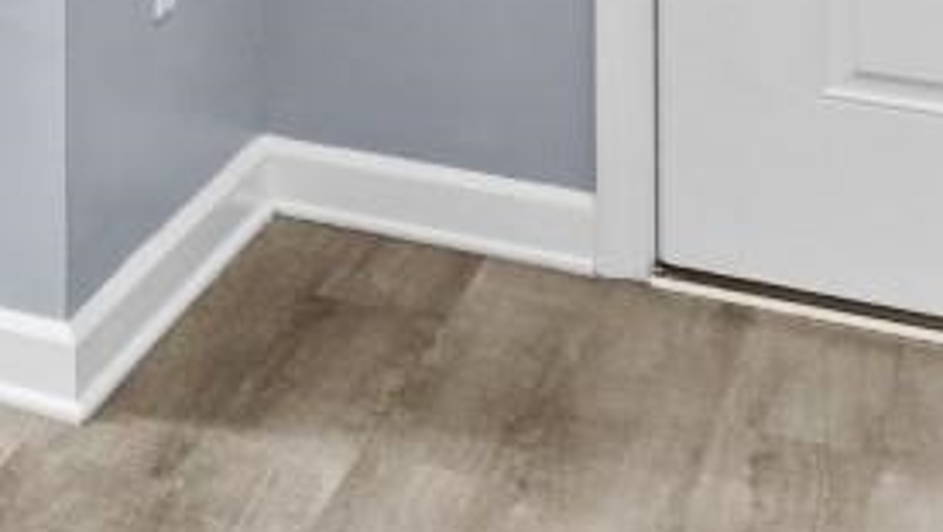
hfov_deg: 14.8
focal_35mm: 105
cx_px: -1180
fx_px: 2627
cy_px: -724
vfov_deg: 10.1
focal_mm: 11.5
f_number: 4.8
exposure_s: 1.3
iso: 100
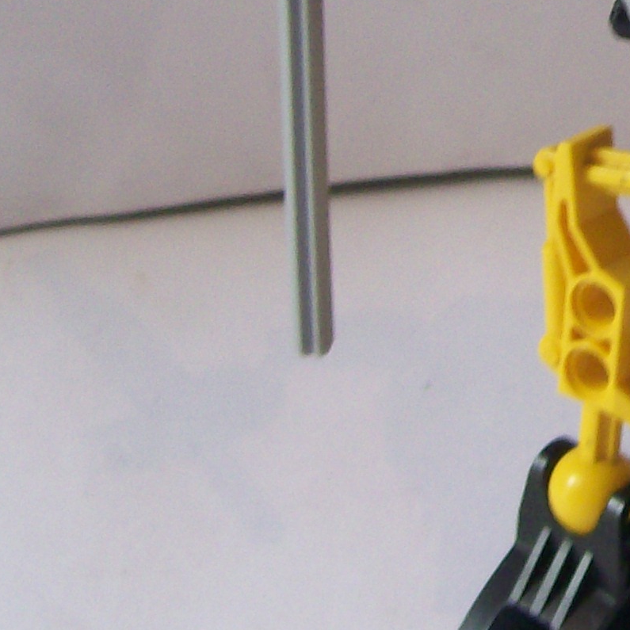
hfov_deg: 13.6
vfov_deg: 13.9
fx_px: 2533
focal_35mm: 123
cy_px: -75
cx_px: 854
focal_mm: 6
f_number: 2.7
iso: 101
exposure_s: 1/32
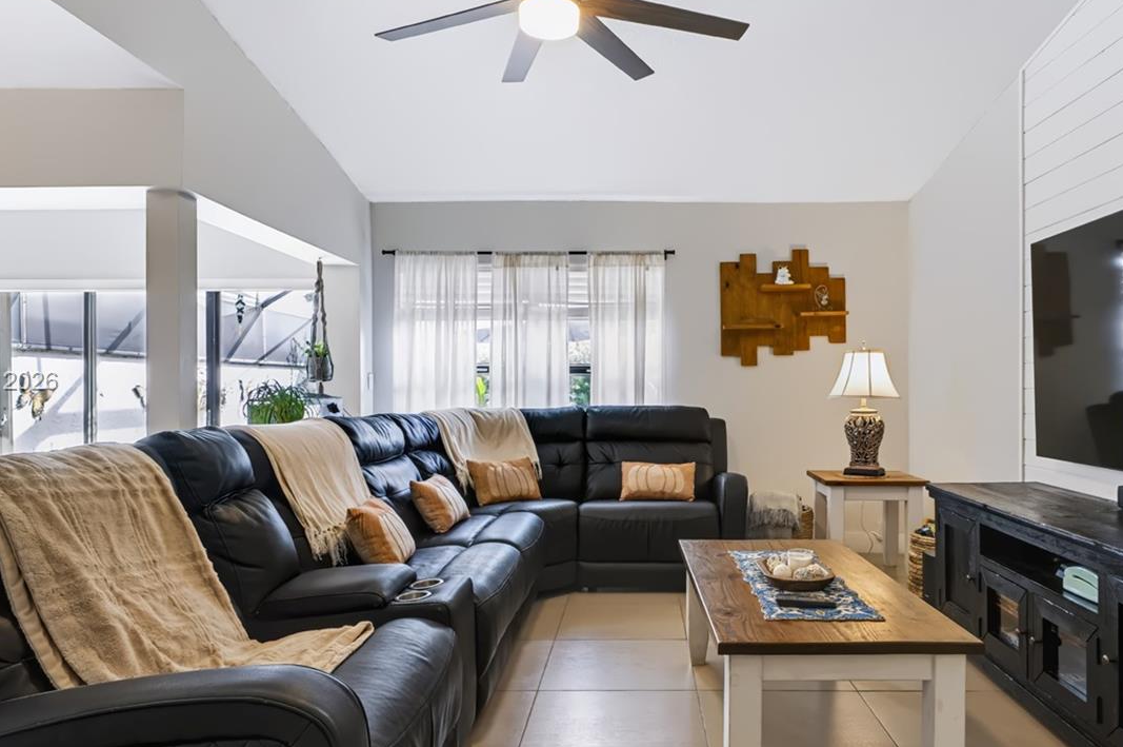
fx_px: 748
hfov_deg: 73.8
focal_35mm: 24
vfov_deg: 53.0
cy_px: 382
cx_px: 571
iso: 100
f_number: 8
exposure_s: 1/20
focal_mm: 16
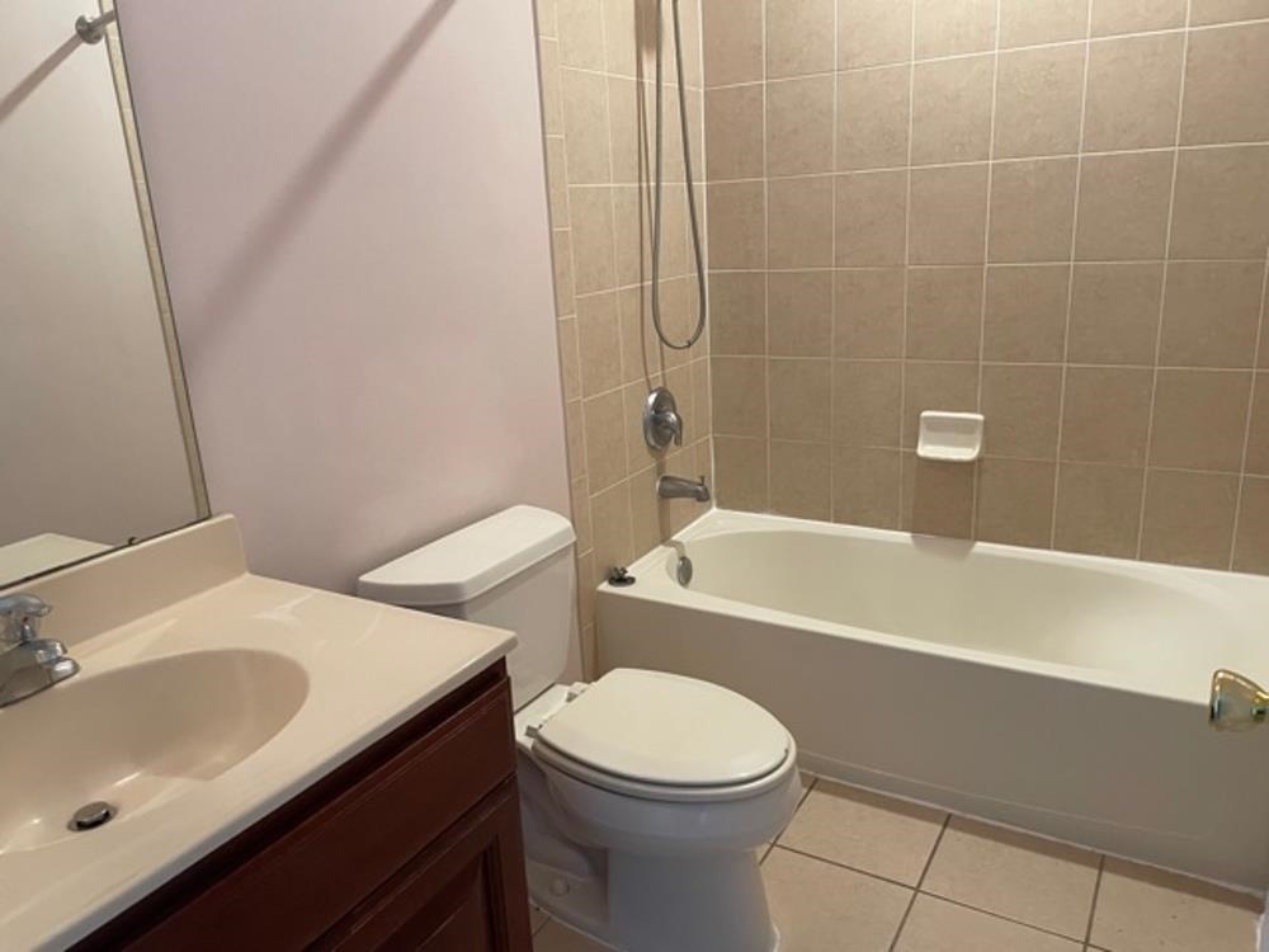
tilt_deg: -16.4
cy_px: 476
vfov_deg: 53.1
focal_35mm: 26
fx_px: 953
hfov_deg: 67.3
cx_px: 634
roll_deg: +3.9
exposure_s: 1/60
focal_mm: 4.2
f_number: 1.6
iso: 160
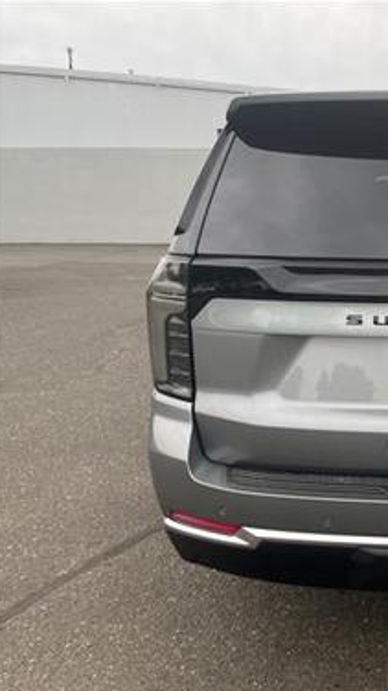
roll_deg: -0.3
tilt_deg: -10.8
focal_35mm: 38
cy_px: 346
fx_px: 696
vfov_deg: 52.8
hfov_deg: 27.7
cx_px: 454
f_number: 1.6
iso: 32
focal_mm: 4.2
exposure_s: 1/496
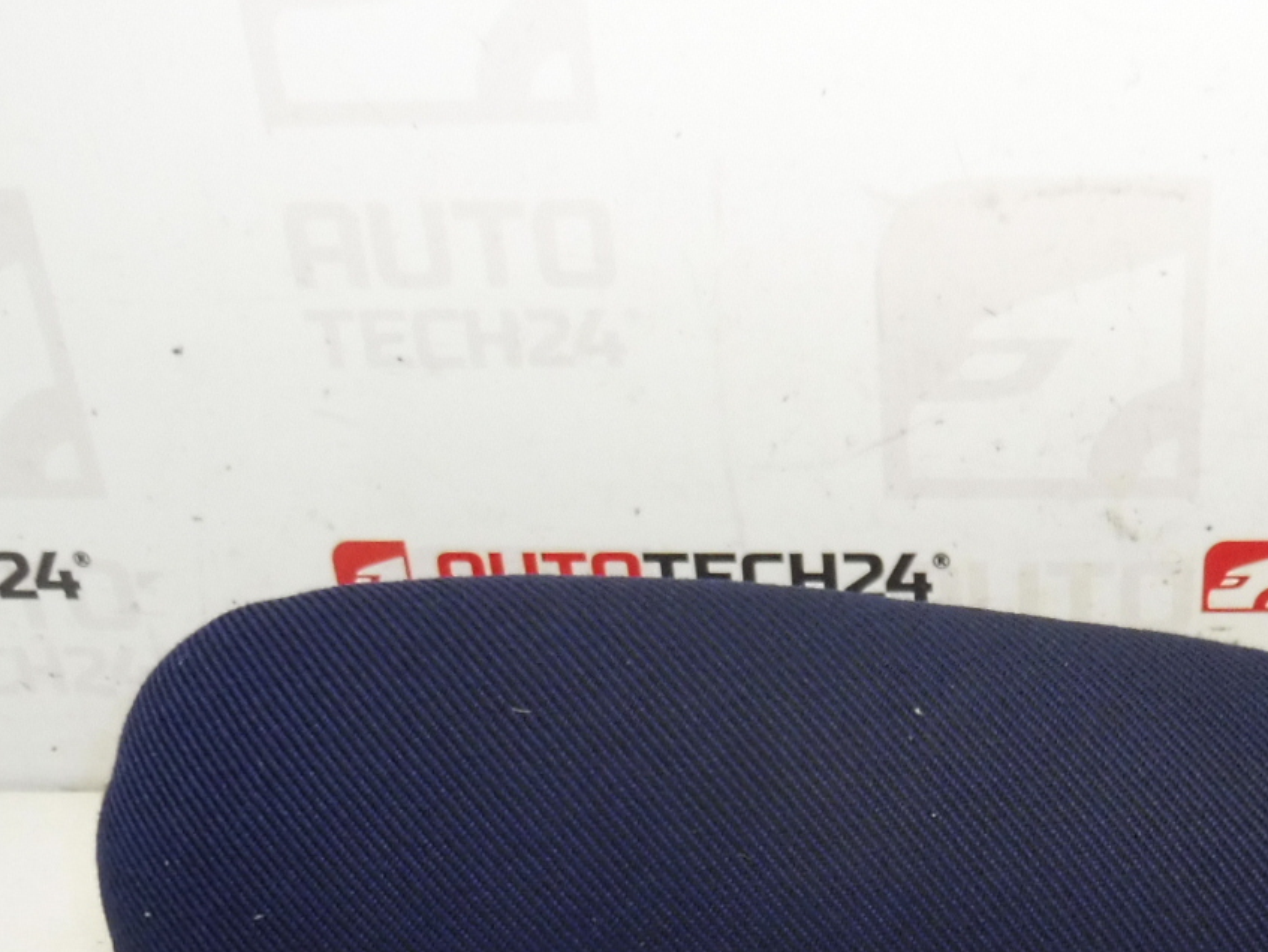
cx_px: 973
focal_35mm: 58
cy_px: 1049
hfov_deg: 32.5
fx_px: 2125
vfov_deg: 23.7
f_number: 3.5
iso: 200
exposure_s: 1/60
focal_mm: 4.3
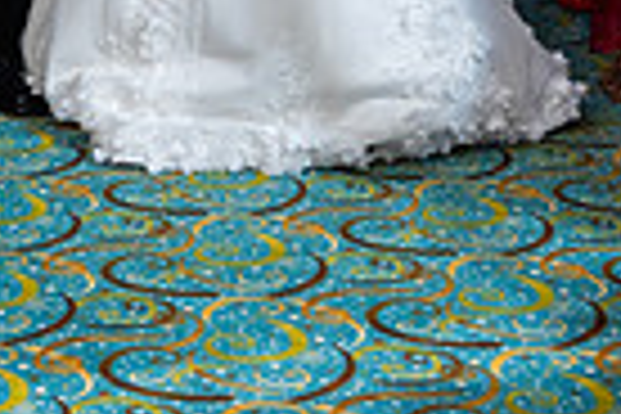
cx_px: 36
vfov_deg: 11.3
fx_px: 2035
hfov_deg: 17.0
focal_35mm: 118
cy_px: -110
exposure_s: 1/160
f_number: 2.8
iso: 800
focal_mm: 28
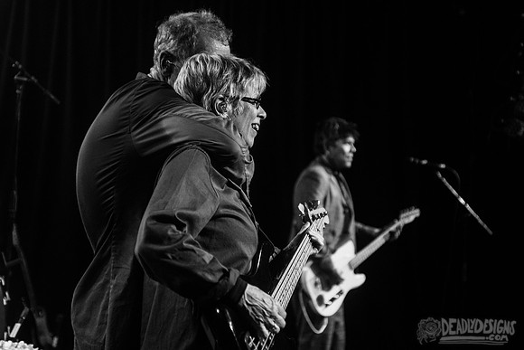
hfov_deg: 26.9
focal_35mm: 75
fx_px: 1095
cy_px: 174
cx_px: 242
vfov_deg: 18.1
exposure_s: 1/160
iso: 2000
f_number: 3.2
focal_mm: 70
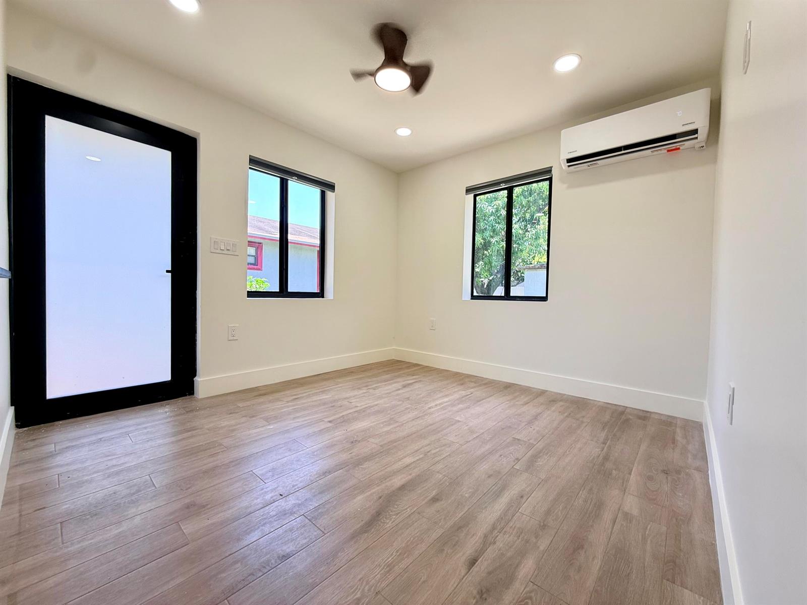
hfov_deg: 102.1
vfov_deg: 85.7
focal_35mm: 14
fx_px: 326
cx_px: 404
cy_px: 302
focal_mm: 2.22
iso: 80
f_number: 2.2
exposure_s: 1/99
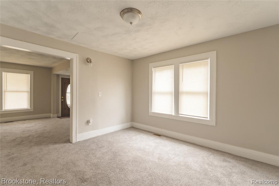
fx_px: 124
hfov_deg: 96.8
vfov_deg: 73.7
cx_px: 140
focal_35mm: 16
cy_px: 93
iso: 400
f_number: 18
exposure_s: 1/10
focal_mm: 16
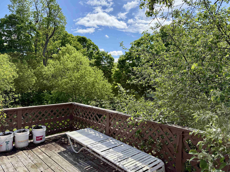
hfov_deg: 69.4
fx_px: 166
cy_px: 84
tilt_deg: -2.4
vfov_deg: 54.9
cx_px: 118
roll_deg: -0.9
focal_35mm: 25
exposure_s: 1/3279
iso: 100
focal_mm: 6.76
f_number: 1.78
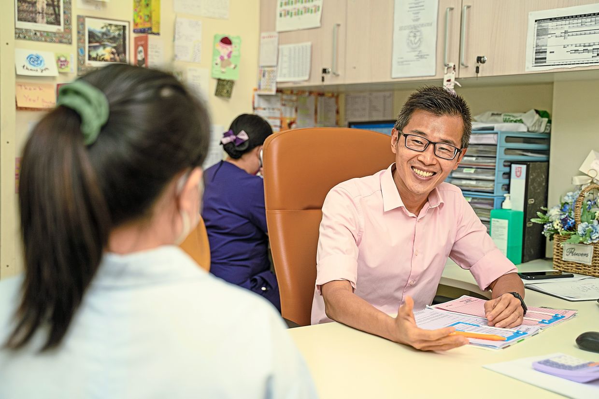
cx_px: 300
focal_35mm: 50
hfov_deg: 39.6
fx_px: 832
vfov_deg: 27.0
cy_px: 200
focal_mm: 50
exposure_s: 1/100
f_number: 2.8
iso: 200
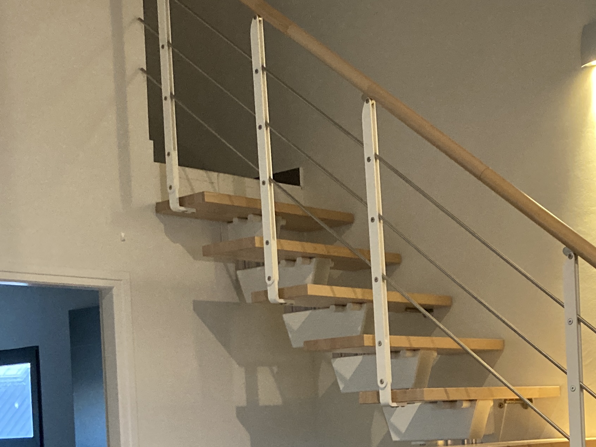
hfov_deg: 28.4
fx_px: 1154
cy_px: 450
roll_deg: +1.9
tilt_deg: -2.0
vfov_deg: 21.2
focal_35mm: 67
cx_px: 475
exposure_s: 1/40
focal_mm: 3.99
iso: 250
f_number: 1.8
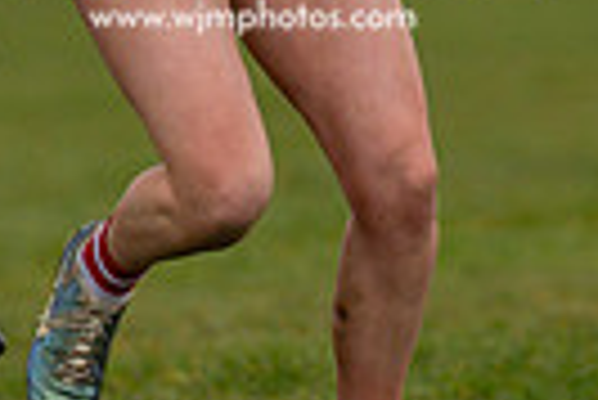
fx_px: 25326
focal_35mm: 1523
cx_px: 217
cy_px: -87
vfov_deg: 0.9
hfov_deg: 1.4
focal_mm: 270
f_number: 2.8
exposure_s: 1/1000
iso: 360
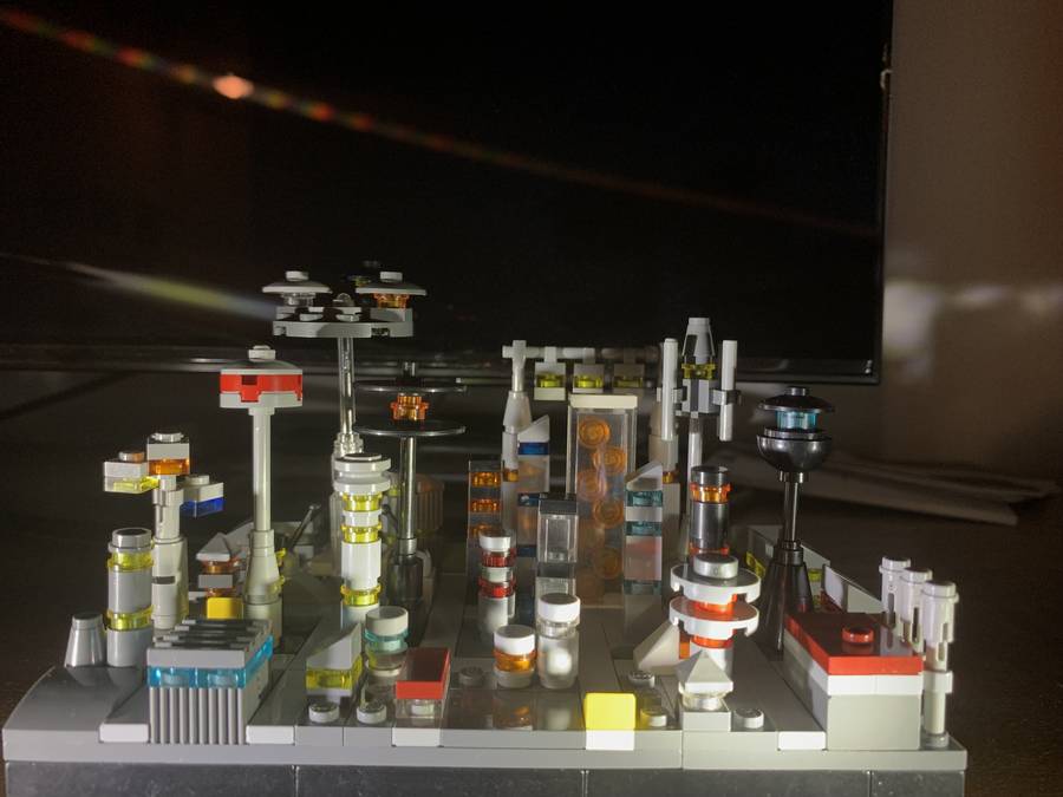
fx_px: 798
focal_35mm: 26
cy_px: 398
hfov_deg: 67.3
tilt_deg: -4.4
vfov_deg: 53.1
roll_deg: -1.5
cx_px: 532
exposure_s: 1/60
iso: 160
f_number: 1.8
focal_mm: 4.25
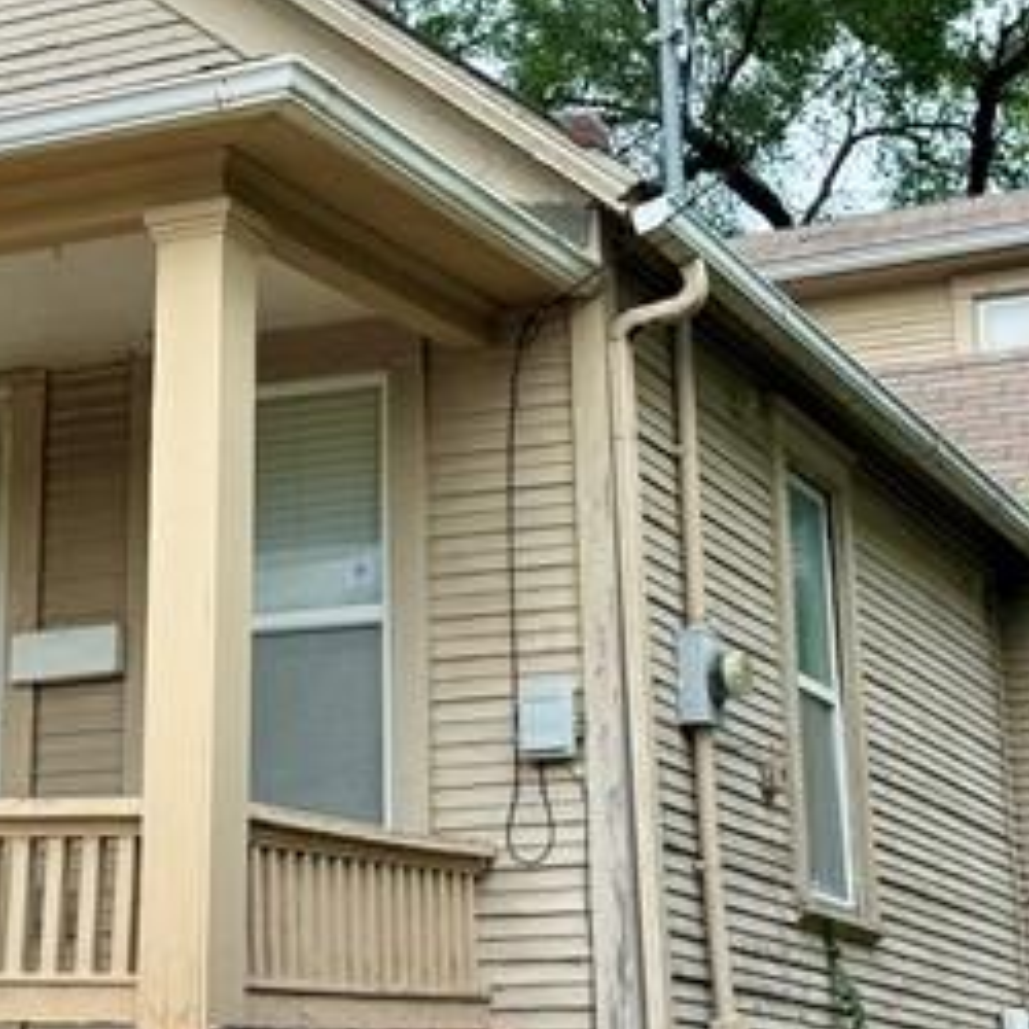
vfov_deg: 19.9
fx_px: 2926
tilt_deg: +17.6
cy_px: 342
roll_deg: -1.6
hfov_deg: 19.9
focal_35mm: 87
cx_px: 309
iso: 80
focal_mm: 6.76
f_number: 1.78
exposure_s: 1/1923
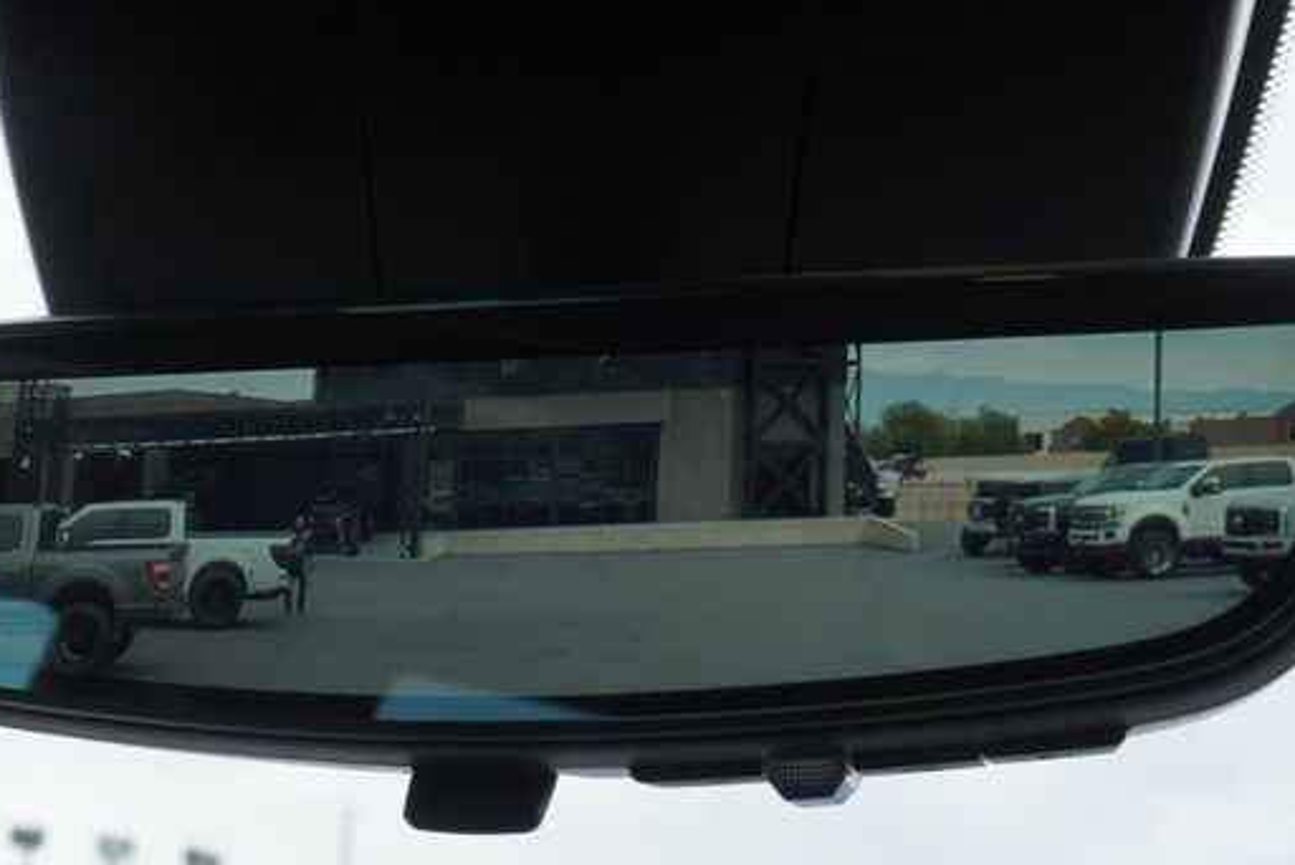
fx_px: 2267
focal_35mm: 63
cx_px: 417
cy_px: 617
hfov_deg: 31.6
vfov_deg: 21.5
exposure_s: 1/200
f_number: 7.1
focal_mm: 21
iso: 100
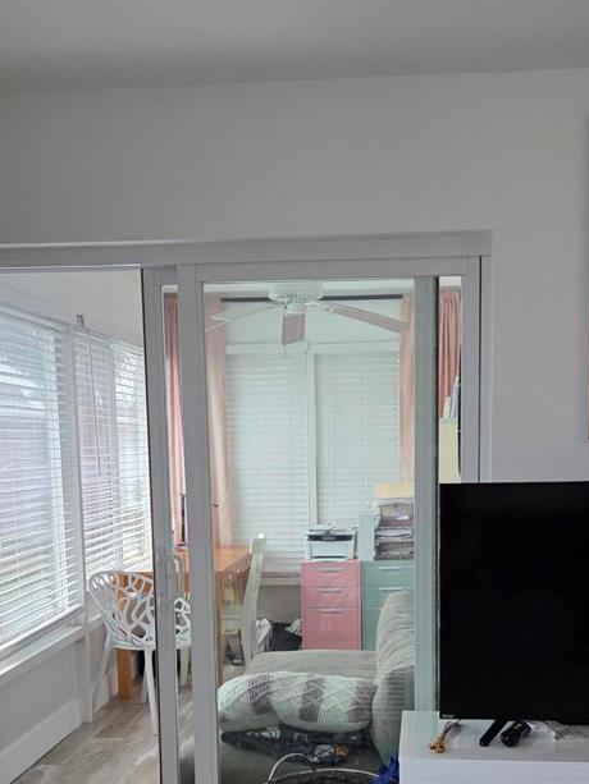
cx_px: 330
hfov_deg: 32.2
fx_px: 1021
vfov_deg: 40.8
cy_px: 590
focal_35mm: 45
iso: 250
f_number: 1.8
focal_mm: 5.4
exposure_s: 1/120
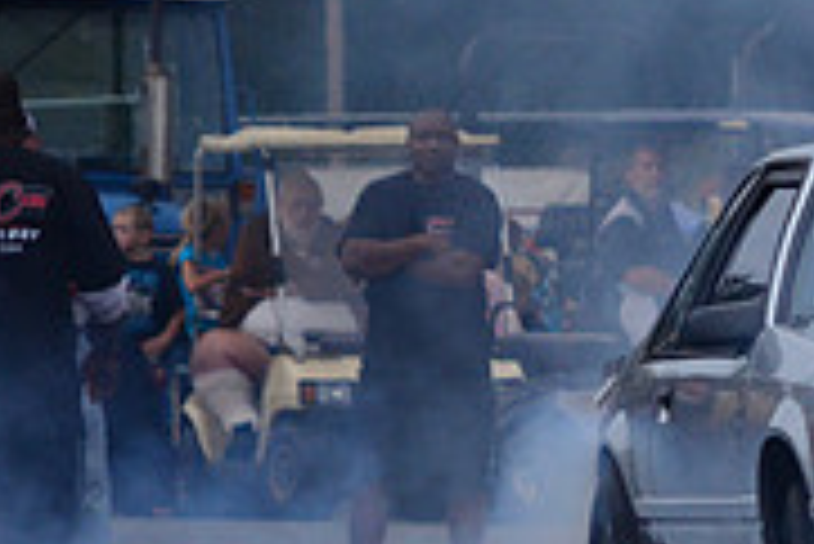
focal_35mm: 958
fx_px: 21678
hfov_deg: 2.1
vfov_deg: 1.4
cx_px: 1241
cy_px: 369
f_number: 5.6
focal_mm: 200
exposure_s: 1/1000
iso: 1000
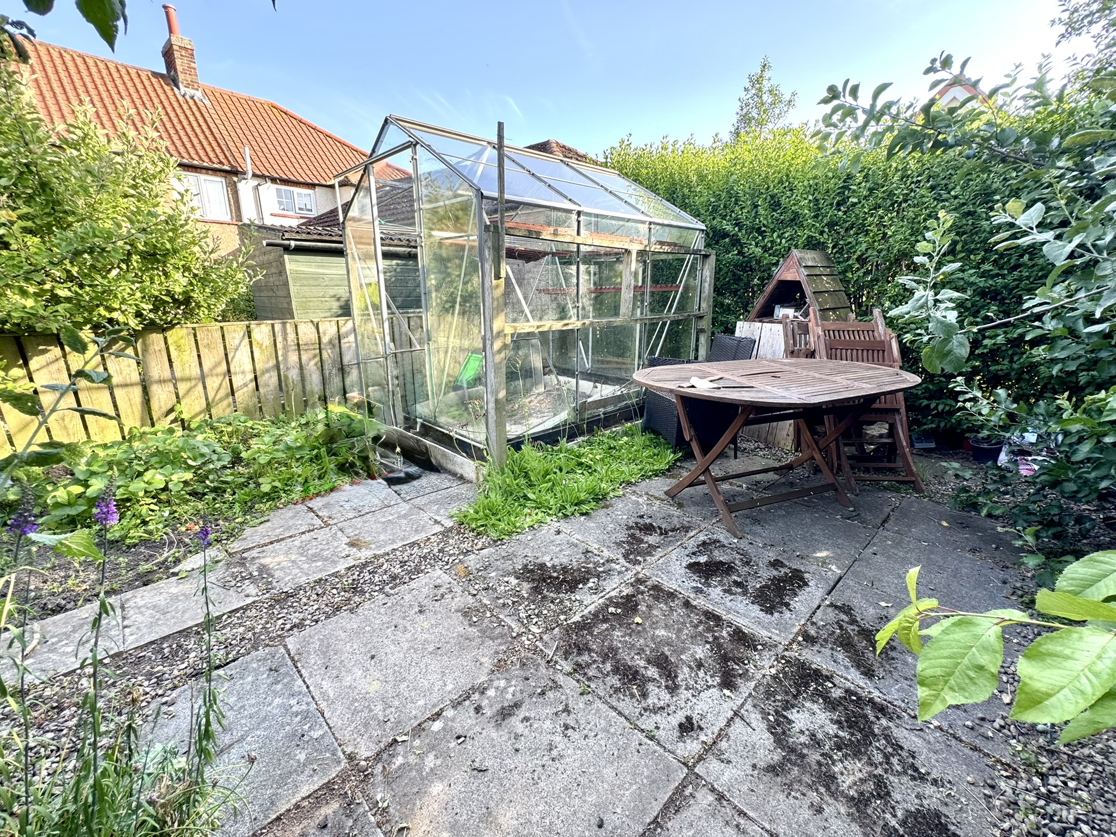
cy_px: 418
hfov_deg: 102.1
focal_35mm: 14
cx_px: 558
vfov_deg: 85.7
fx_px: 451
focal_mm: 2.22
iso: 50
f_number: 2.2
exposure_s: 1/99
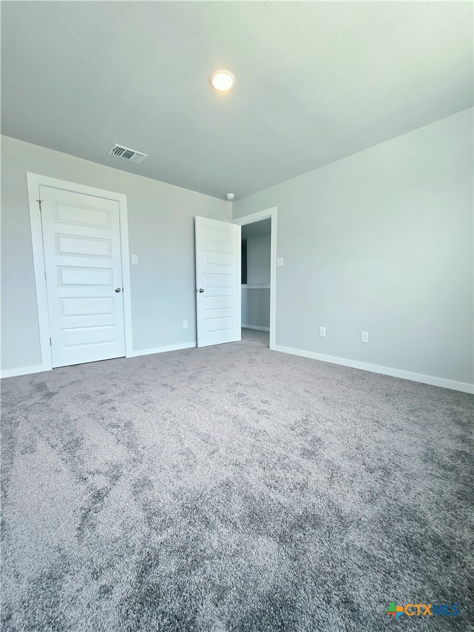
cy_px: 316
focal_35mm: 13
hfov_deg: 89.9
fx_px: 237
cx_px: 237
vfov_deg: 106.2
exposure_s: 1/60.2
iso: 64
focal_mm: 2.2
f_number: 2.2
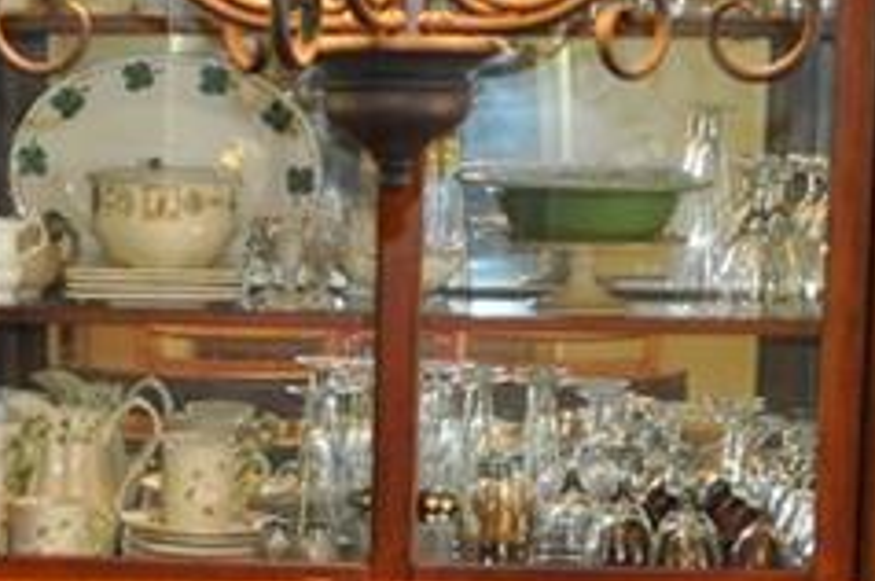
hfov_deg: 17.3
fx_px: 2816
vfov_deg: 11.7
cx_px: 7
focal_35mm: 116
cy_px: 553
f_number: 3.5
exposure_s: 1/60
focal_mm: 18
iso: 800
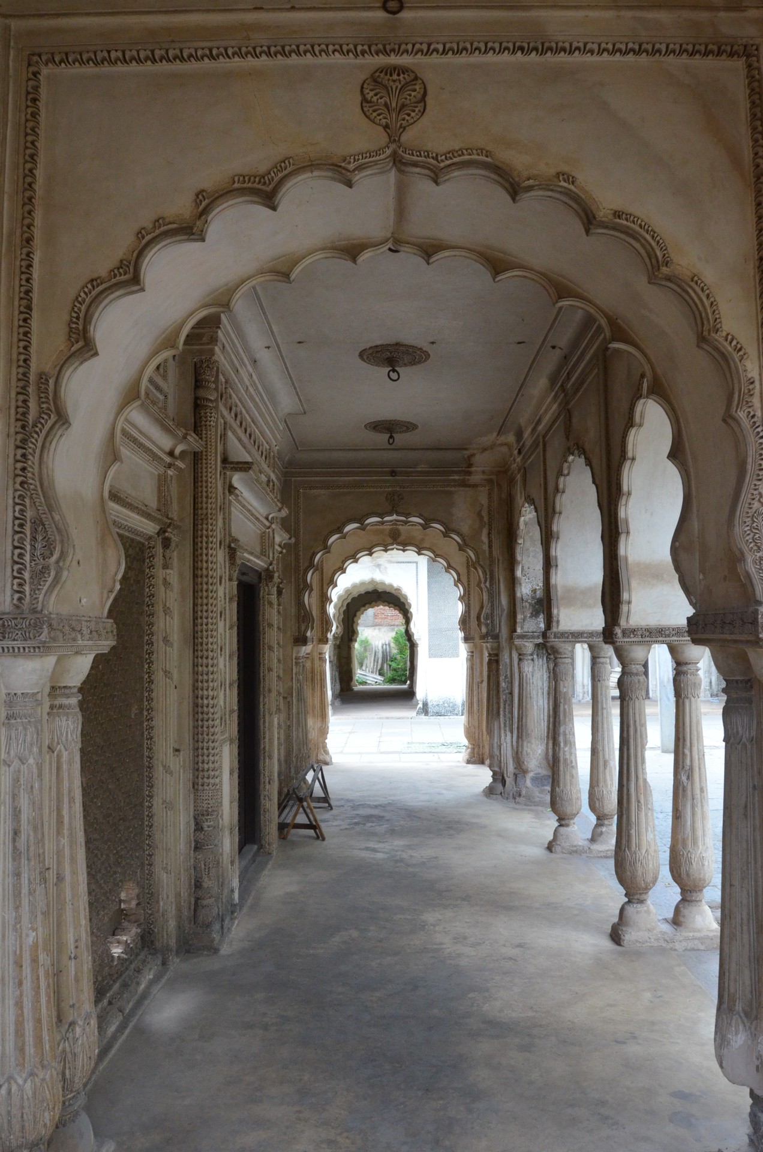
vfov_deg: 67.5
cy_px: 576
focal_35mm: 27
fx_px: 862
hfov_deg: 47.7
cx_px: 382
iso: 2000
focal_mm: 18
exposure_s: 1/125
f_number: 13
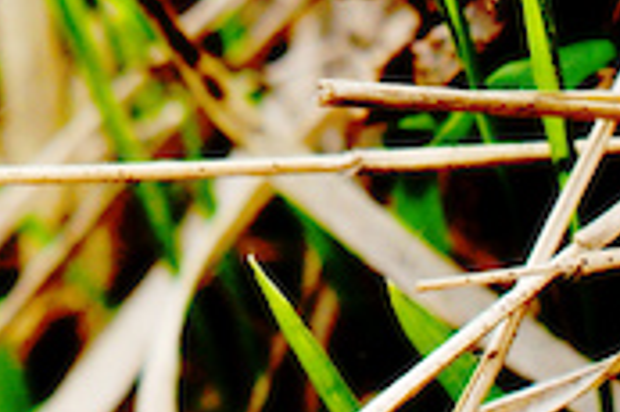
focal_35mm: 311
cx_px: -251
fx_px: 5350
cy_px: -618
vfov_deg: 4.3
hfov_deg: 6.6
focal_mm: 35
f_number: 5.6
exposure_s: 1/100
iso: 400
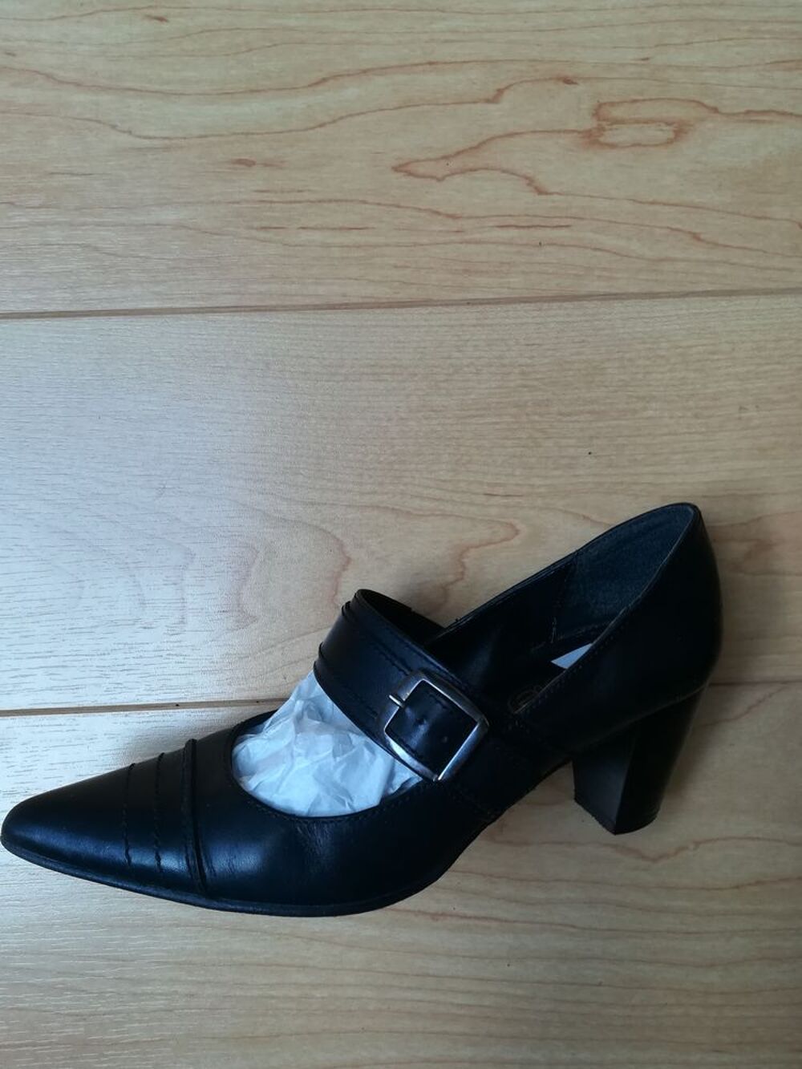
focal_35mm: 26
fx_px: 803
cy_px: 534
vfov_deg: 67.3
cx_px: 401
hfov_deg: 53.1
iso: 80
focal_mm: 3.83
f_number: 2.2
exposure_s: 1/50
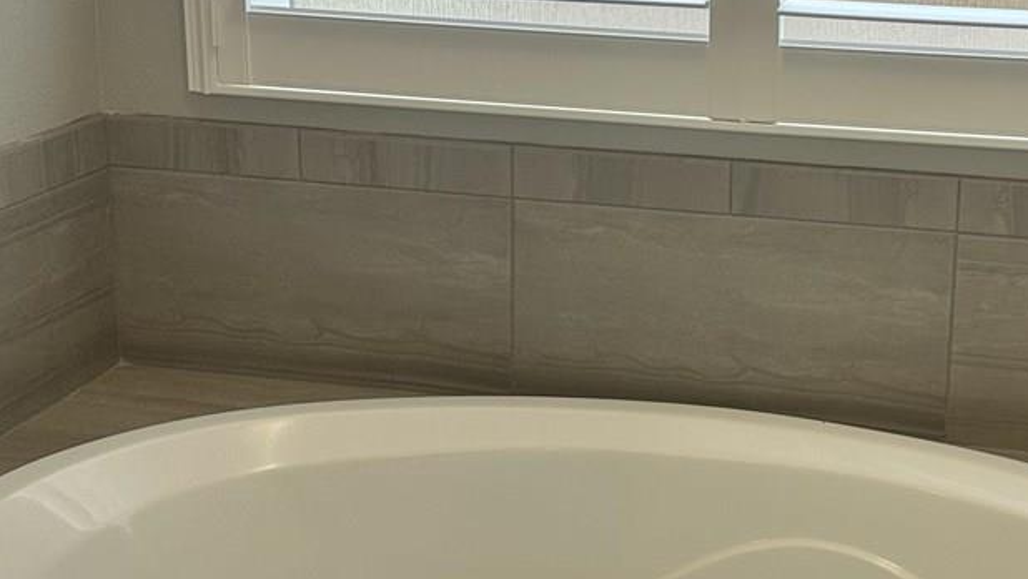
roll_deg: -3.6
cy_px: 208
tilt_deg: -15.1
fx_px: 1772
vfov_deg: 18.5
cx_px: 785
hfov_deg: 31.7
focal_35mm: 65
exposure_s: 1/157
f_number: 1.78
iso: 64
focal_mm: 6.86
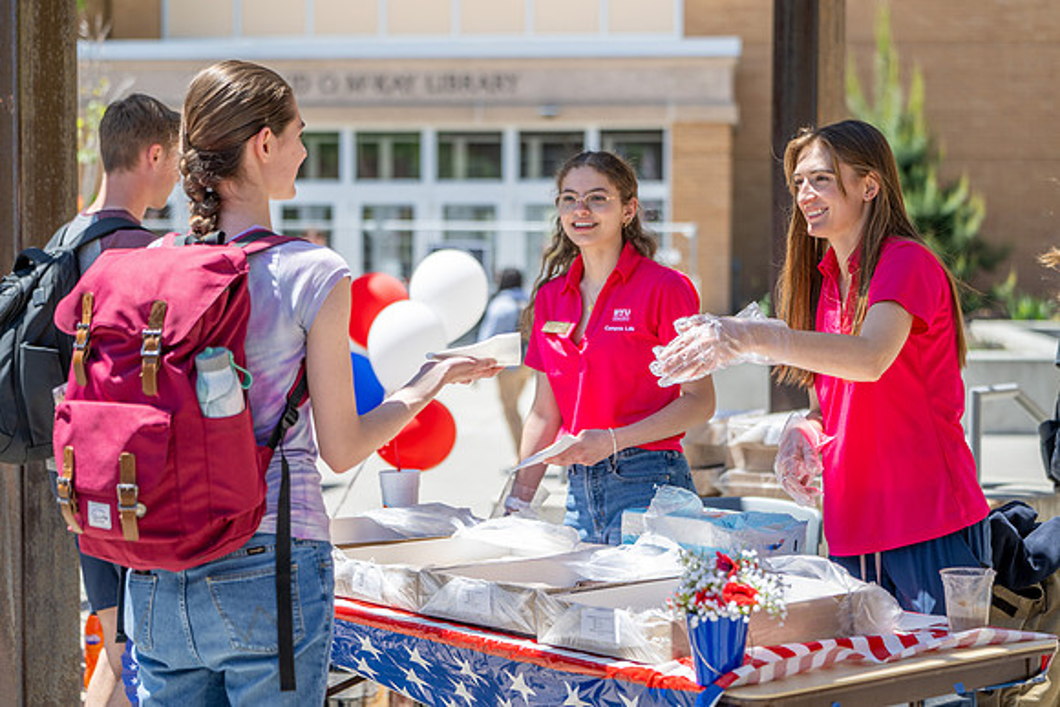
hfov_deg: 25.7
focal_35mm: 79
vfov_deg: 17.3
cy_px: 384
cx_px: 531
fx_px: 2322
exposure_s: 1/800
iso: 80
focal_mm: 70
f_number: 2.8
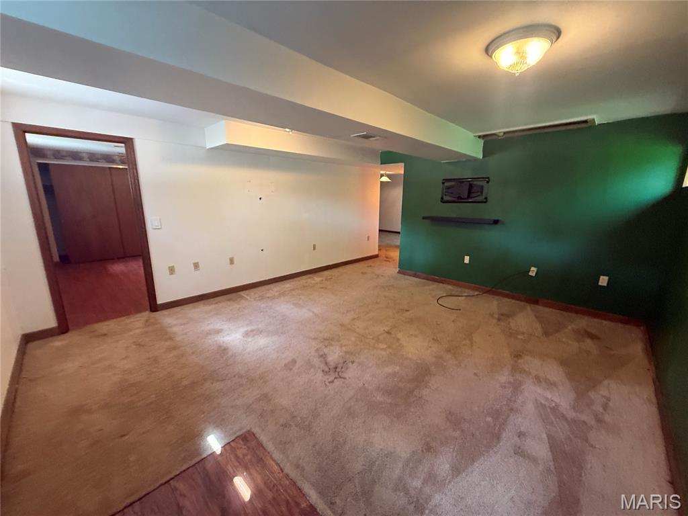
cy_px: 258
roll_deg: +1.2
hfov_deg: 102.1
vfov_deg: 85.7
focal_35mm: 14
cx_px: 344
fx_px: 278
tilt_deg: -13.4
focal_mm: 2.22
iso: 320
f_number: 2.2
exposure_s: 1/63
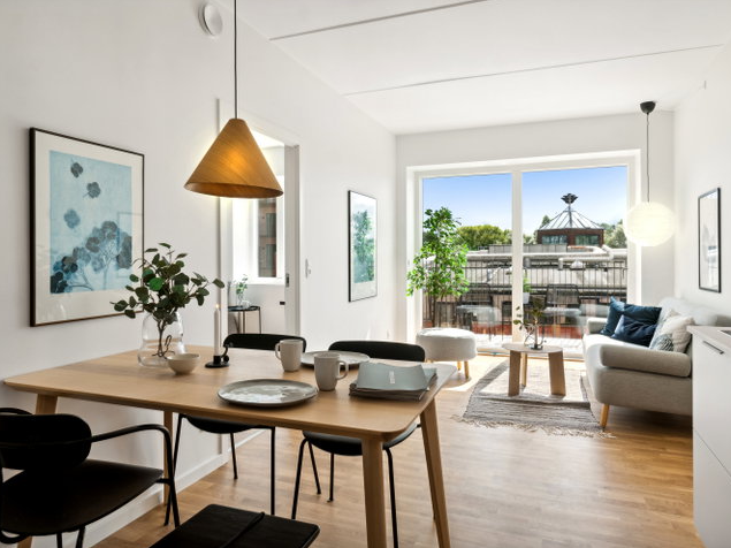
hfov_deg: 70.4
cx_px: 367
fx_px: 518
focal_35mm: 25
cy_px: 274
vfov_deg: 55.7
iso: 200
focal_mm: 15
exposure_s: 1/100
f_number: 8
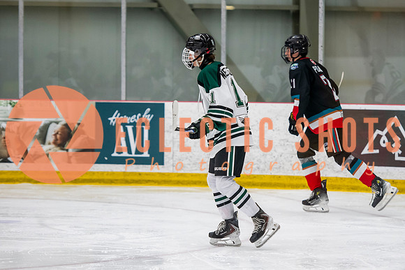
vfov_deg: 7.1
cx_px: 233
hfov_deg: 10.6
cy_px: 130
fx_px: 2176
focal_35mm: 193
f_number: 3.2
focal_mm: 140
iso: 2000
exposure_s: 1/640
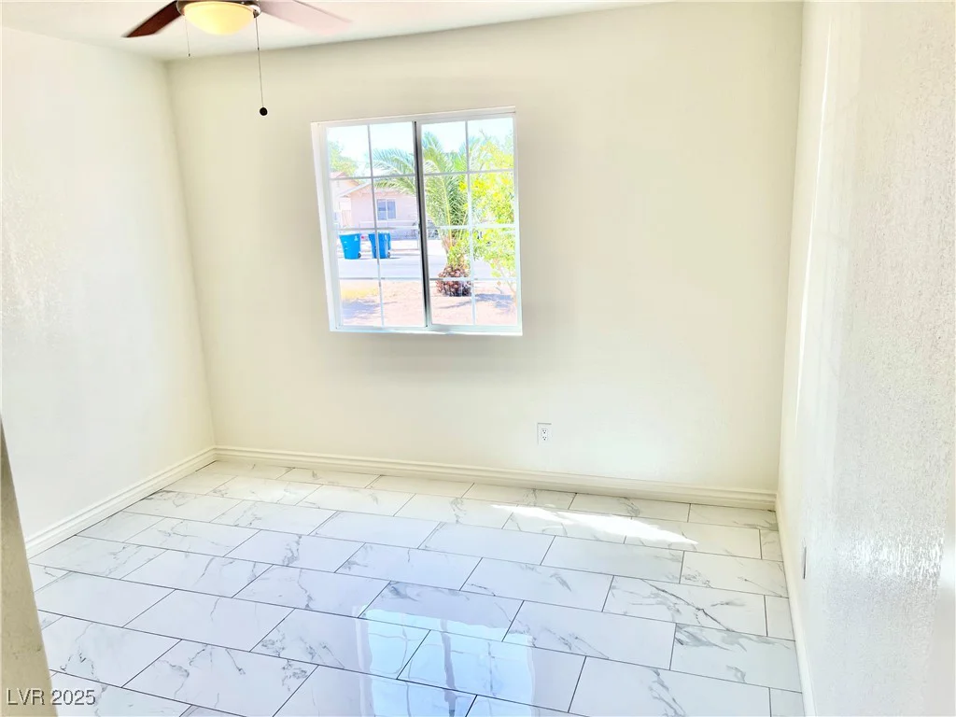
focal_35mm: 25
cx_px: 478
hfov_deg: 69.4
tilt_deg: -12.4
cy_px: 358
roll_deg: +2.2
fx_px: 690
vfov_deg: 54.9
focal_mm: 5.1
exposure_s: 1/275
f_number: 1.6
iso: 32
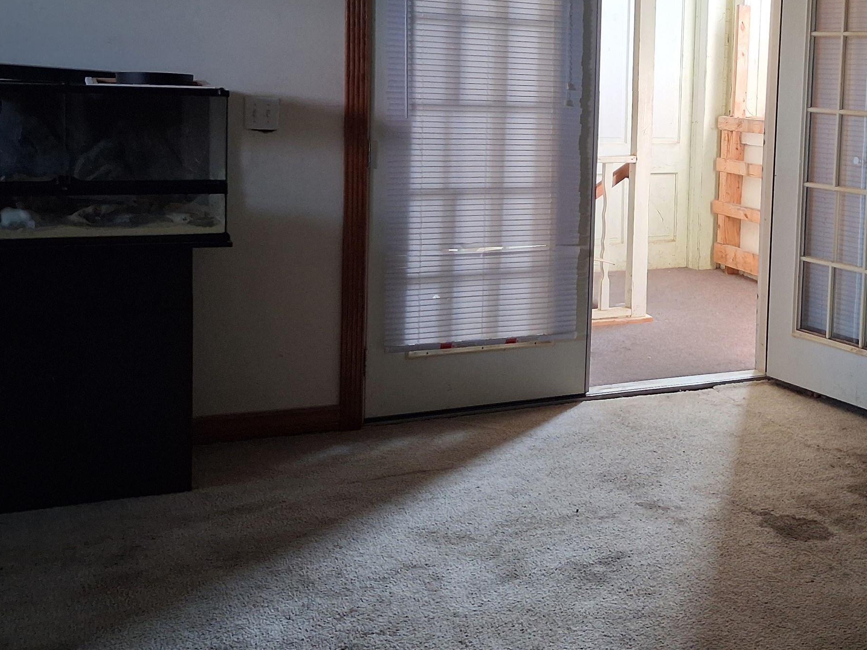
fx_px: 1152
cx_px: 689
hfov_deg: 39.7
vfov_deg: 31.1
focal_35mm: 46
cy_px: 181
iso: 250
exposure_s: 1/60
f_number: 1.8
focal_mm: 4
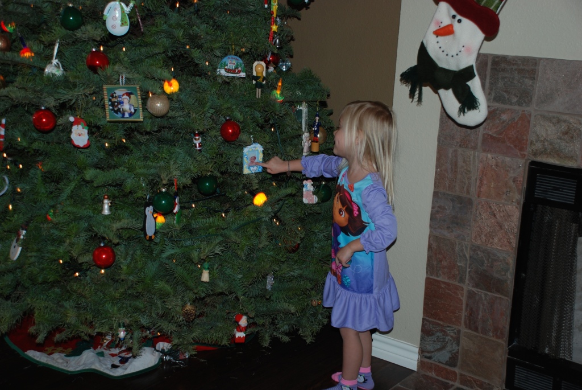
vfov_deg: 25.8
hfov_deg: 37.8
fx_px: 850
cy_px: 195
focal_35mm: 52
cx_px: 291
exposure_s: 1/60
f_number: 4.5
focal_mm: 35
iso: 200
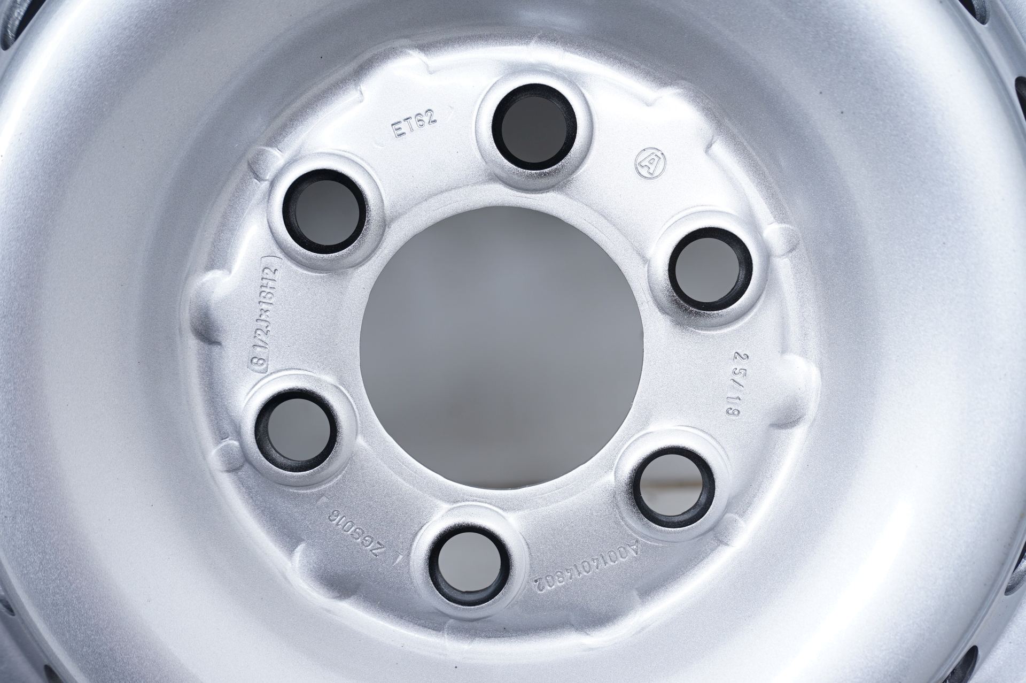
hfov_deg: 63.7
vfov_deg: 44.9
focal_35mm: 29
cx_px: 513
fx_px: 826
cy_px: 342
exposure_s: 1/125
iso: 250
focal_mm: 29
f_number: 5.6
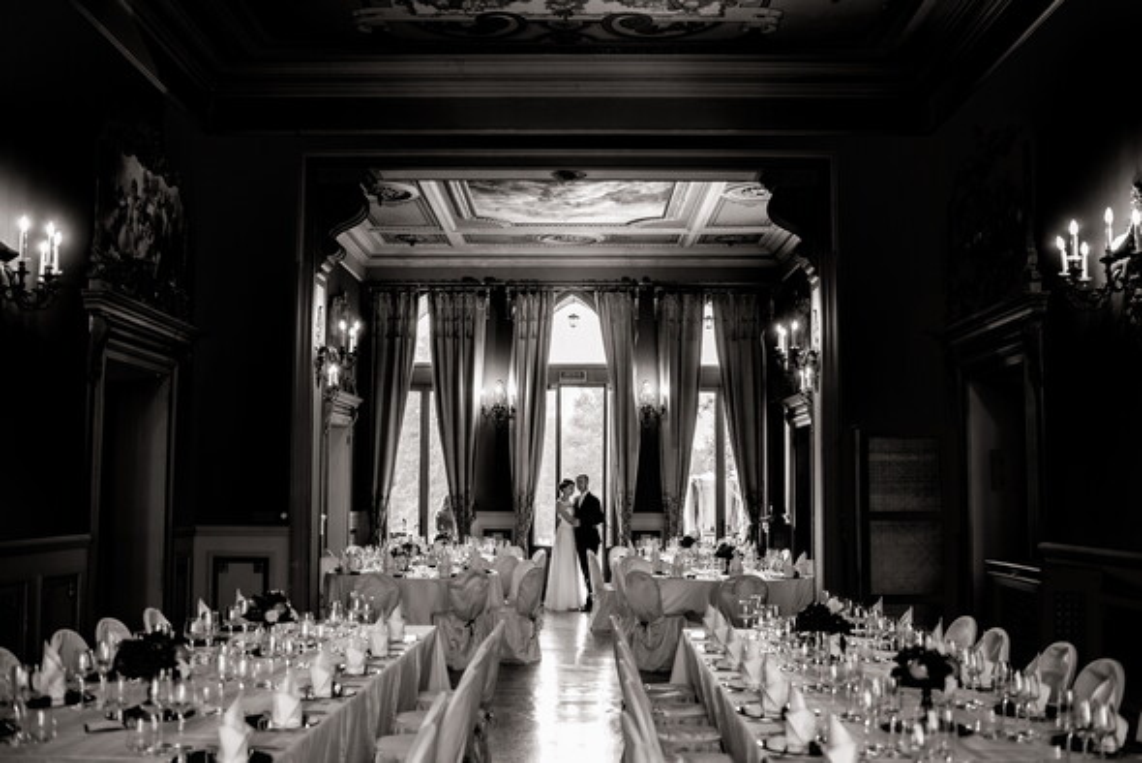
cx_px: 571
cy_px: 382
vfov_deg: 37.9
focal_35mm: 35
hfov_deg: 54.4
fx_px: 1111
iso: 500
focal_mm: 35
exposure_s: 1/125
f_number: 2.2
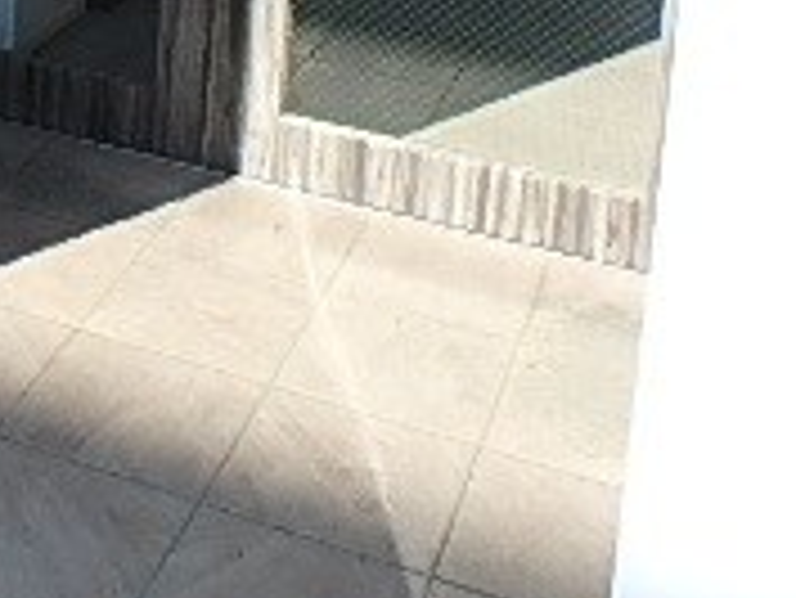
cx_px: -54
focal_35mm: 76
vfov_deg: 17.2
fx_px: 1749
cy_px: -342
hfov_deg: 24.2
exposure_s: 1/400
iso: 125
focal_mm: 3.7
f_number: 3.5
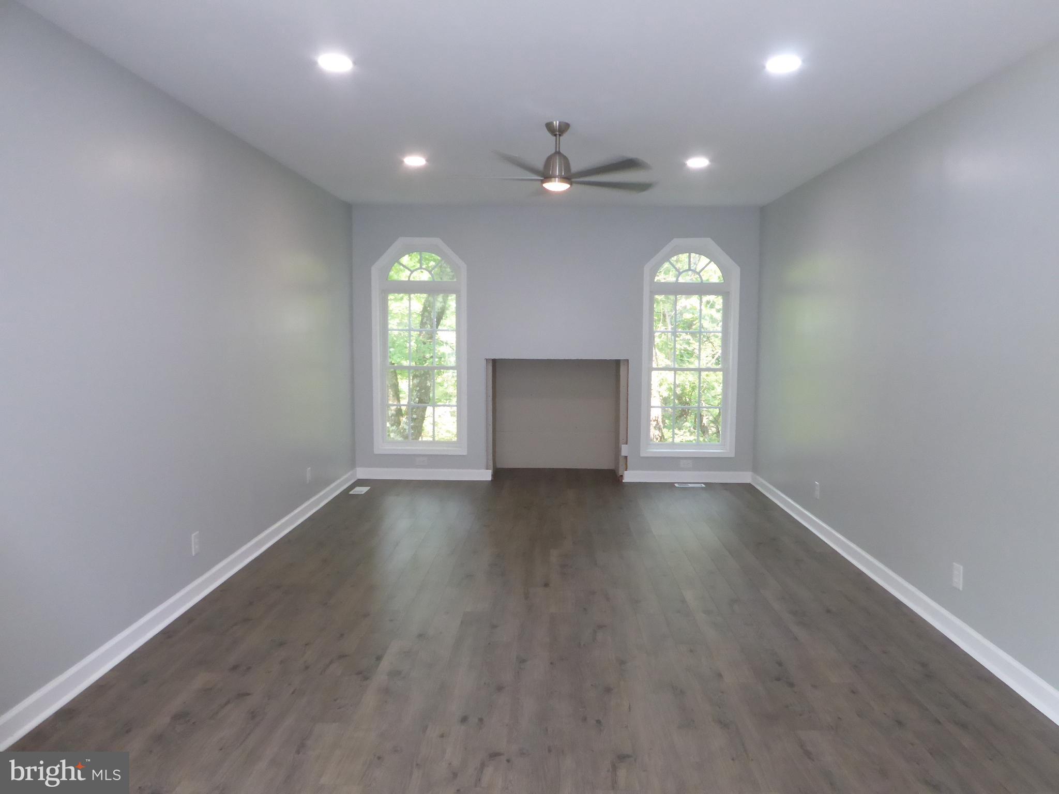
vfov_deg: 56.8
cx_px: 530
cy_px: 397
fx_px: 734
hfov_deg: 71.6
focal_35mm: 24
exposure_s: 1/60
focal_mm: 4.3
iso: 500
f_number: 4
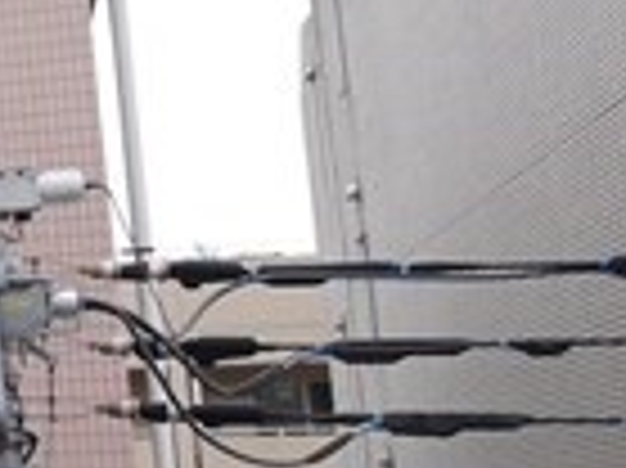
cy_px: 274
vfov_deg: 14.3
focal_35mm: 103
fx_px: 1861
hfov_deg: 10.8
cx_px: -1347
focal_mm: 7
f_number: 5.6
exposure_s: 1/160
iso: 160
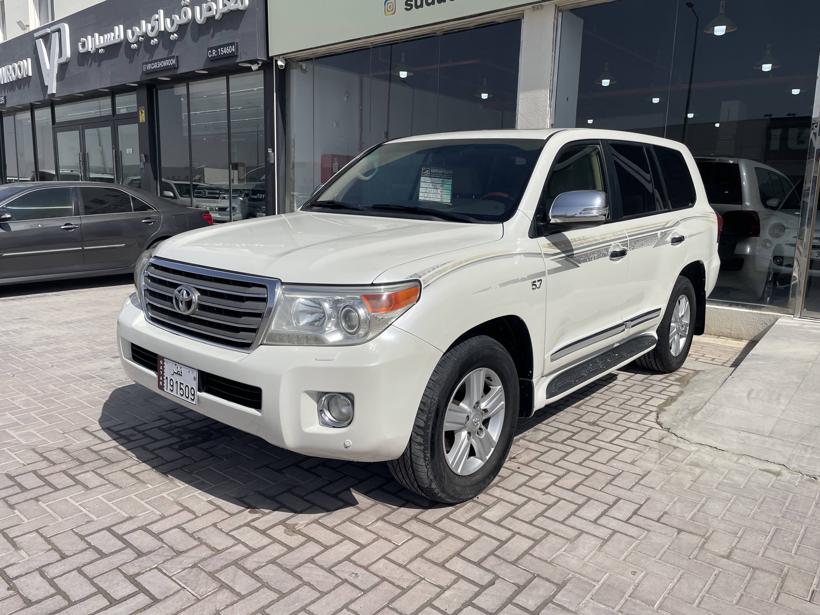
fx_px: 616
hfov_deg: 67.3
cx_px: 410
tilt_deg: -10.5
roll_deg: -0.1
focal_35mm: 26
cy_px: 308
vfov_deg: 53.1
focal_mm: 4.2
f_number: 1.6
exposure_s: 1/7299
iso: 32
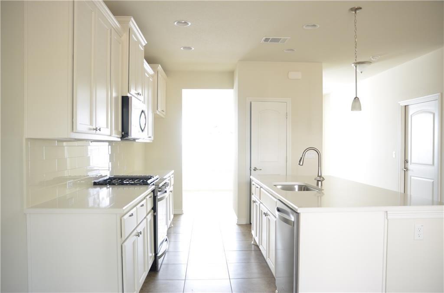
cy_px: 146
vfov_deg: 50.2
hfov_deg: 70.6
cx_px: 222
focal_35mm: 26
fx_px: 314
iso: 100
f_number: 2.8
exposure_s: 1/5
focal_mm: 17
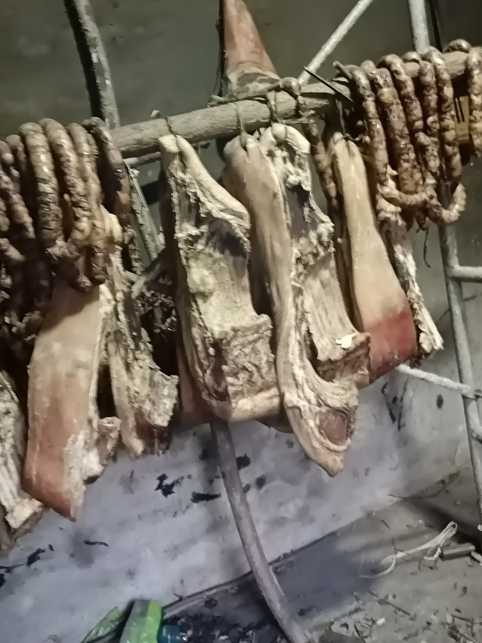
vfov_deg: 47.9
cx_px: 241
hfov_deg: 36.8
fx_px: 724
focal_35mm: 39
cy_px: 322
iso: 4170
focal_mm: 3.96
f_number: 1.8
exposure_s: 1/16.7
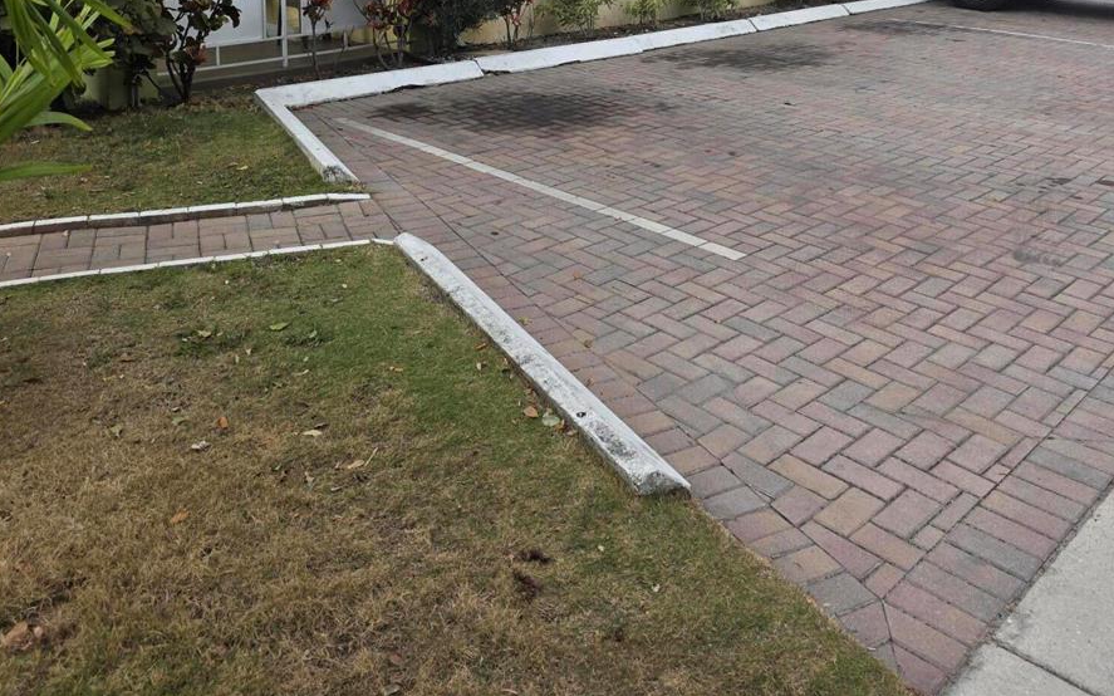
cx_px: 556
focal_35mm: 33
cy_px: -55
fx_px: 1002
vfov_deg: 33.7
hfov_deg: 58.2
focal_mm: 6.3
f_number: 1.7
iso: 80
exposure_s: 1/4237
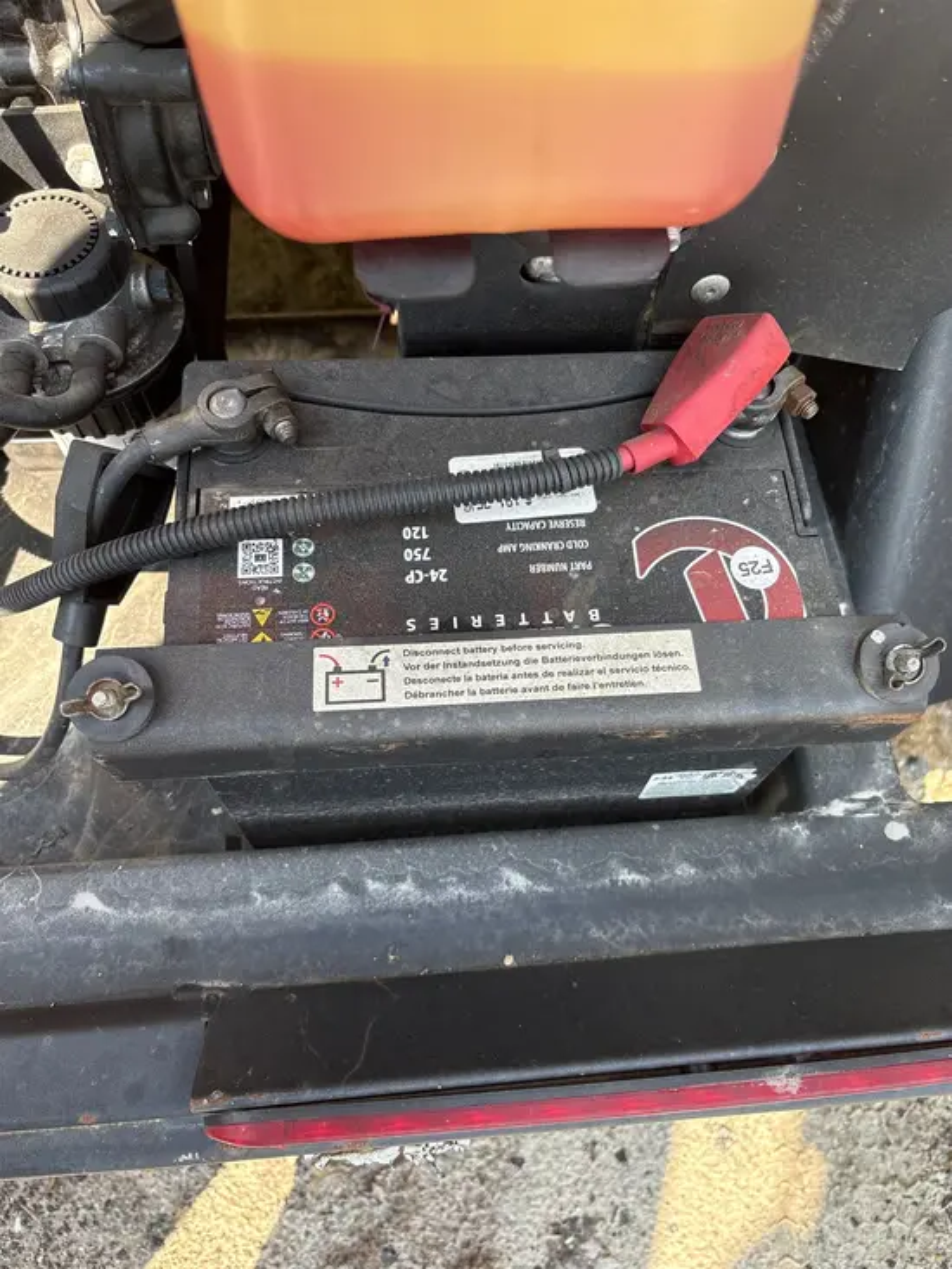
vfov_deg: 67.3
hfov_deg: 53.1
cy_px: 634
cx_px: 476
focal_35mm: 26
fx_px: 953
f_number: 1.6
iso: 64
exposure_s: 1/314
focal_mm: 5.96
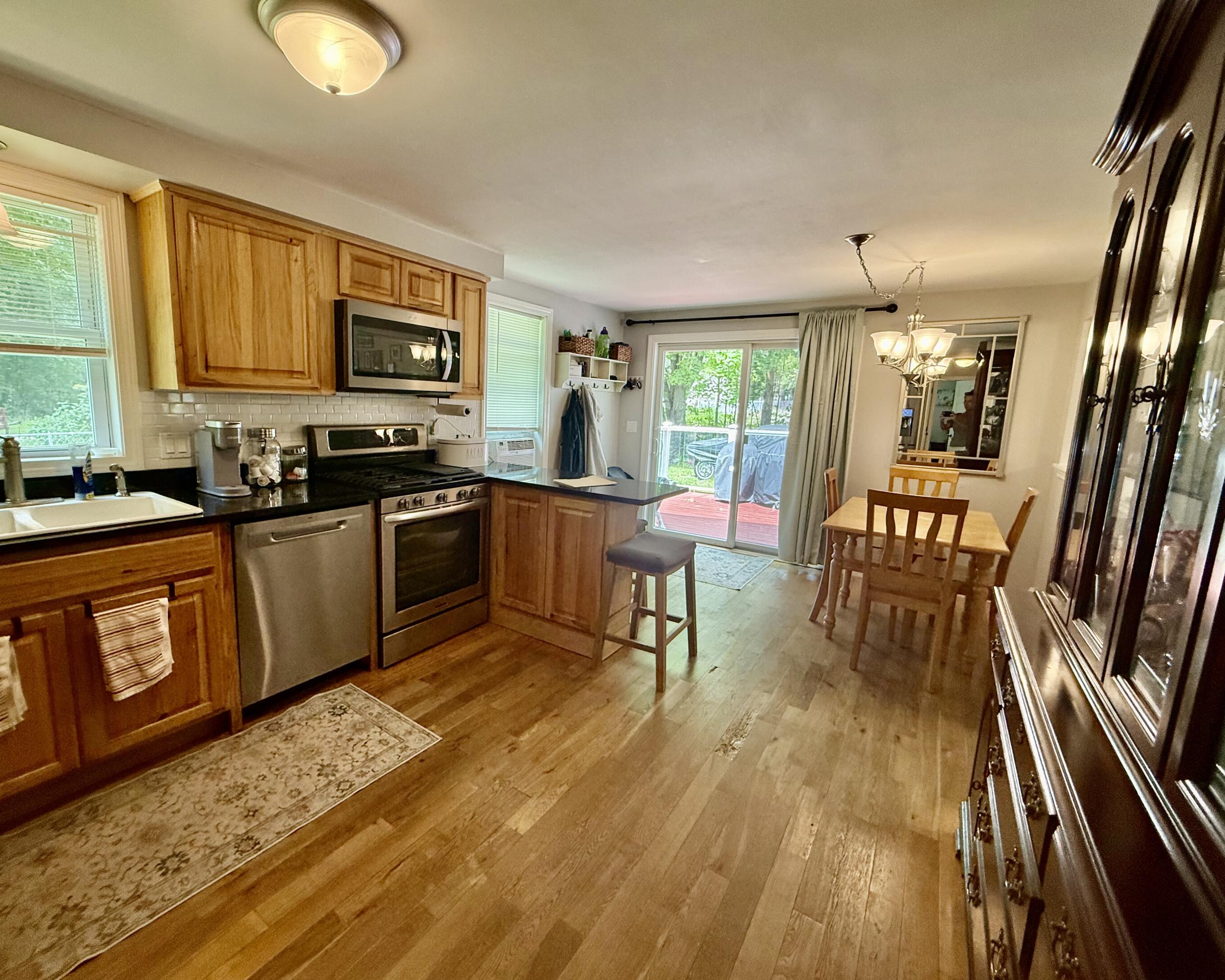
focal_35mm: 15
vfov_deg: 84.0
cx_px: 559
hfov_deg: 96.6
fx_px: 544
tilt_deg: -7.8
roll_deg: -1.8
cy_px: 482
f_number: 2.2
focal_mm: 2.22
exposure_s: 1/120
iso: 200
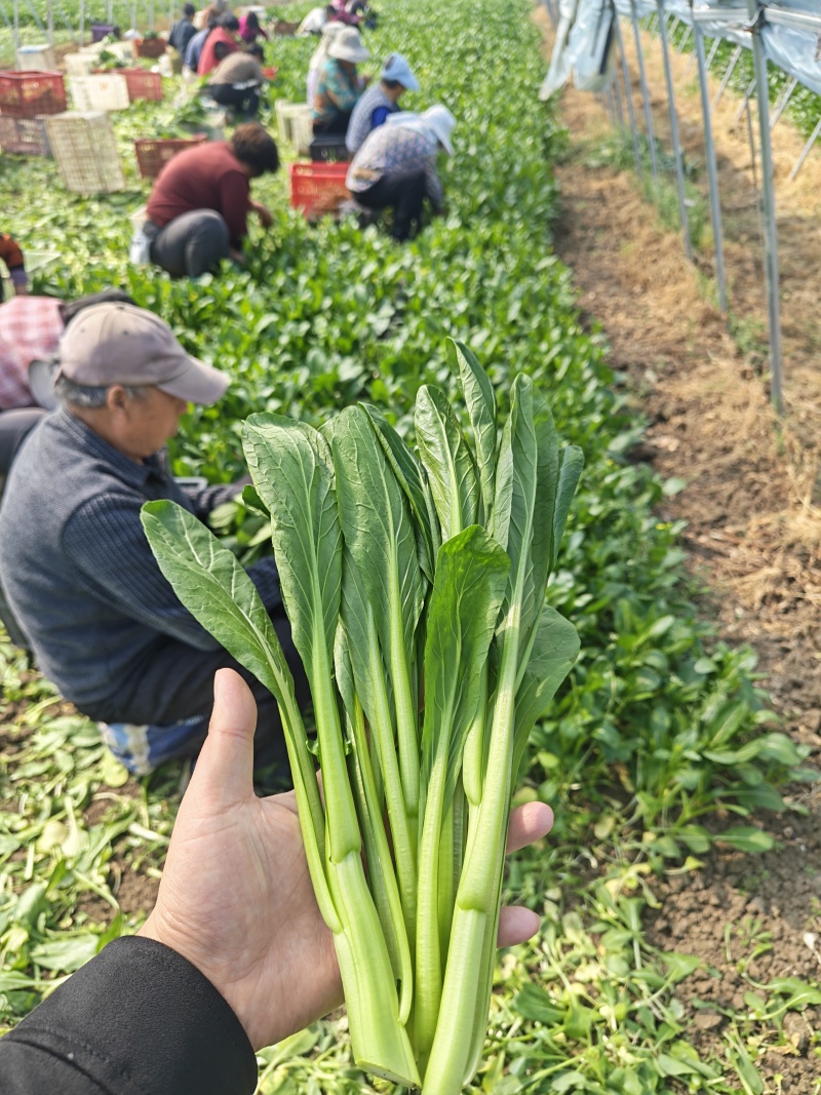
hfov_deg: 56.8
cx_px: 410
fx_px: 759
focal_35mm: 24
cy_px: 548
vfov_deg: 71.6
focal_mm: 6.12
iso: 50
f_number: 1.9
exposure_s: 1/310
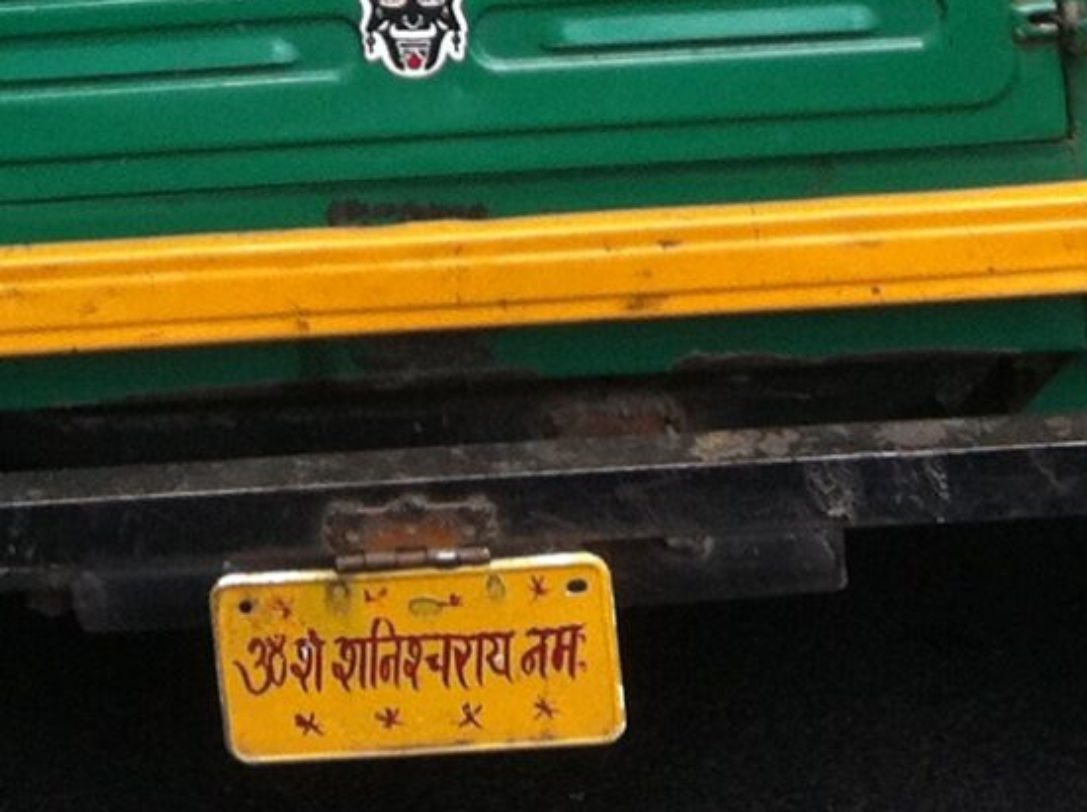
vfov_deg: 8.5
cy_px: -934
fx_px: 5112
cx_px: 158
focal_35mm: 163
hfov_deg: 12.1
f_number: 2.8
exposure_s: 1/351
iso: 80
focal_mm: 3.85
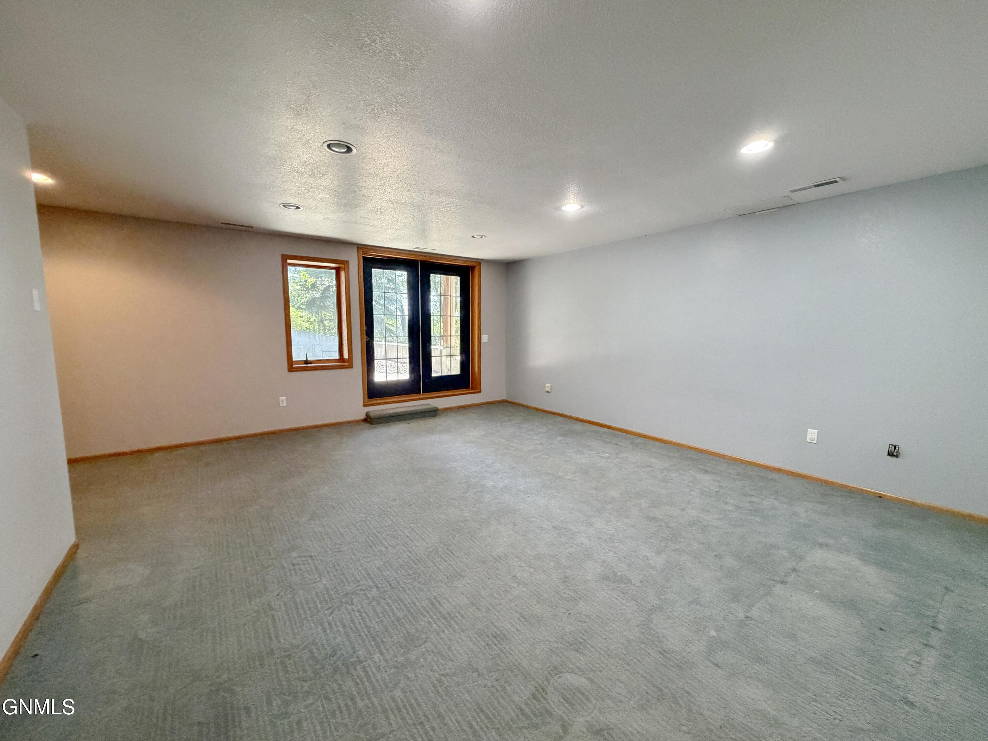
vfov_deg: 85.7
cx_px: 494
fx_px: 400
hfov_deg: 102.1
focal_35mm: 14
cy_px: 370
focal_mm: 2.22
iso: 500
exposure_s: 1/60
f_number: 2.2
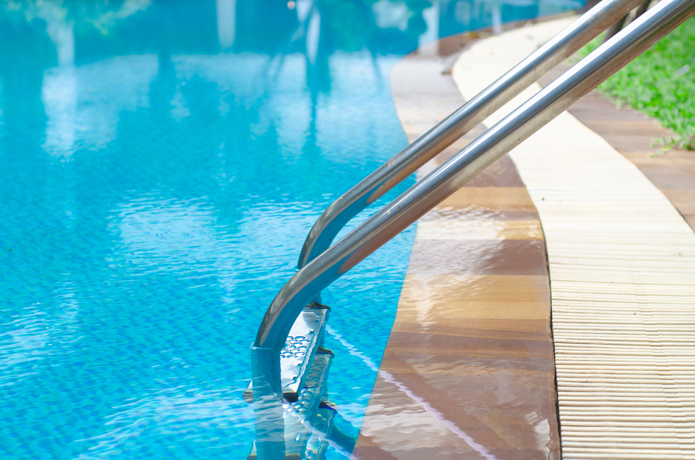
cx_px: 348
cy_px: 230
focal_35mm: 75
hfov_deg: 27.0
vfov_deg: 18.1
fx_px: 1445
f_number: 4
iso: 125
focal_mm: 50
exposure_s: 1/80
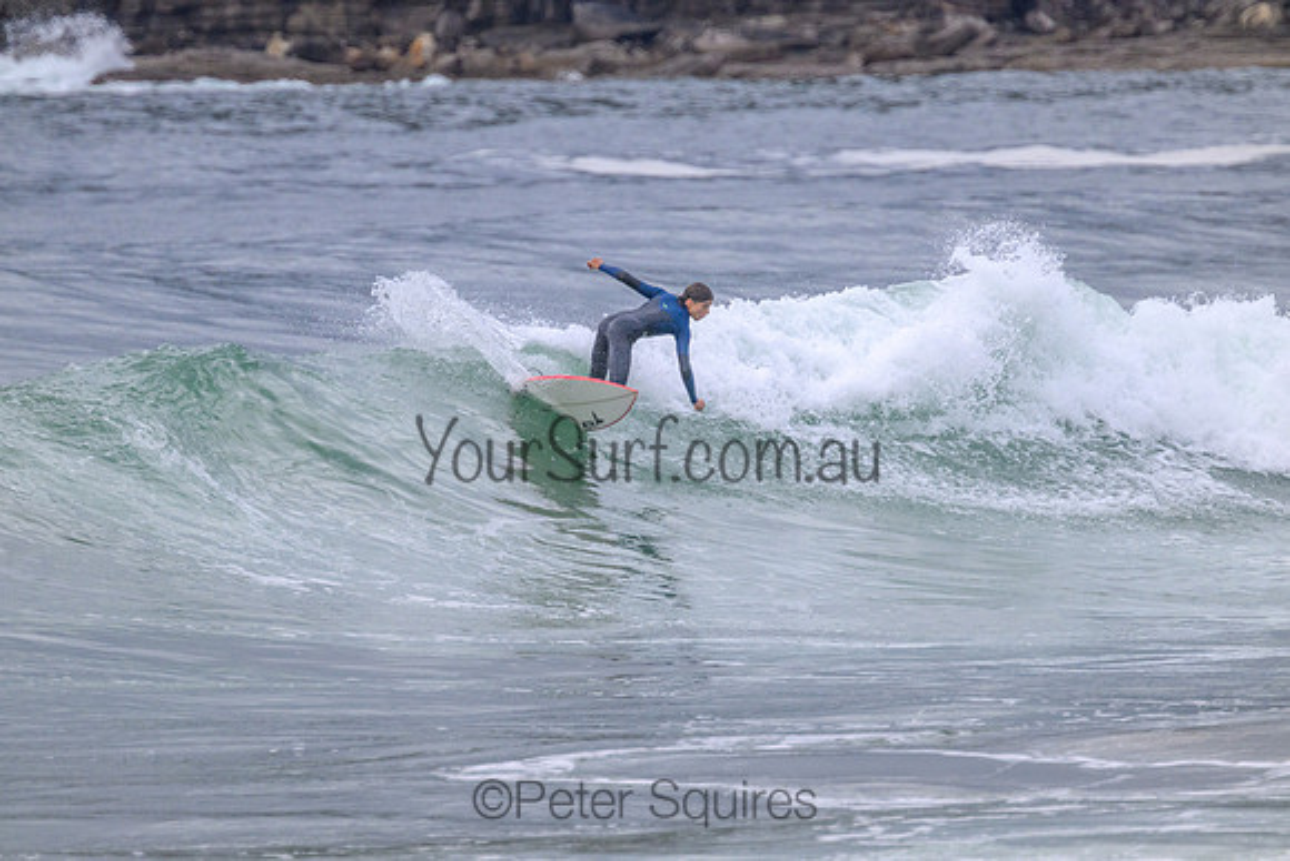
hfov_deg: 2.6
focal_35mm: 800
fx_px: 28672
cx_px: 645
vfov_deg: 1.7
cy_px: 430
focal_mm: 800
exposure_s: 1/1600
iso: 1600
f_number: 11
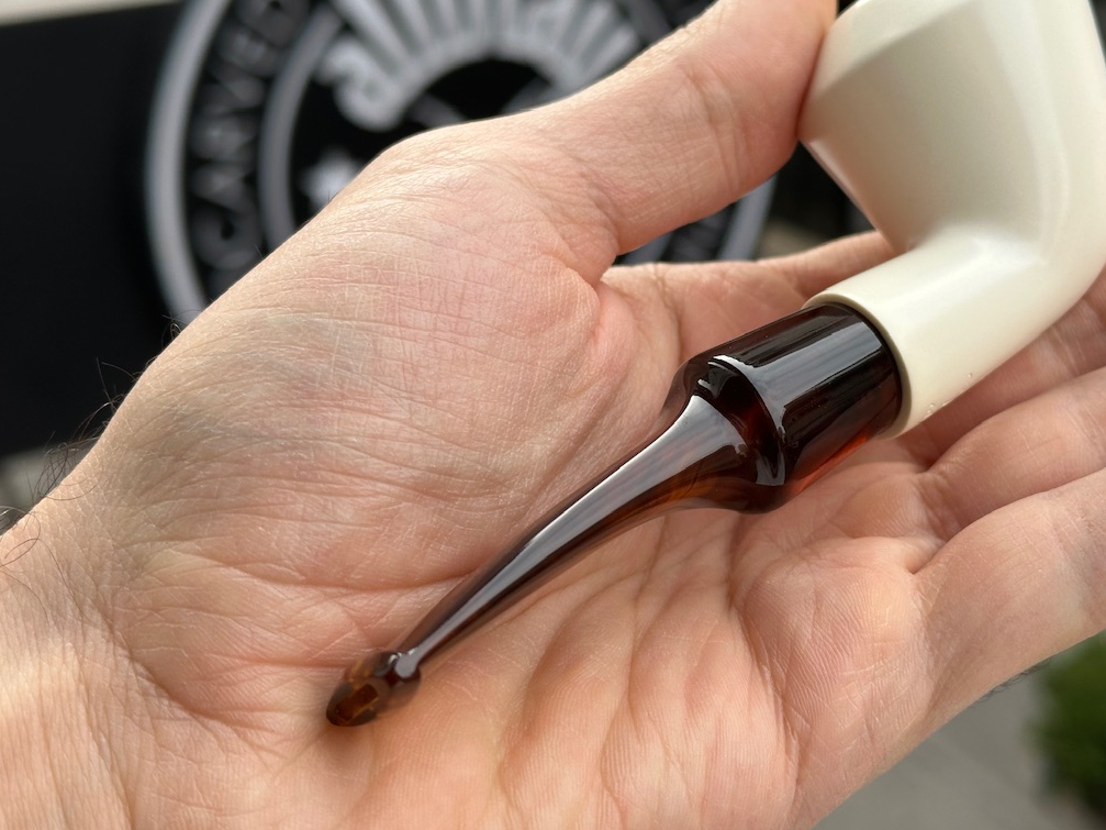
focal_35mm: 61
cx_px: 697
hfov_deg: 31.5
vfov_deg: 24.0
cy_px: 330
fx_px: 1949
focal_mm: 6.86
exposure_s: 1/767
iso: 64
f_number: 1.78
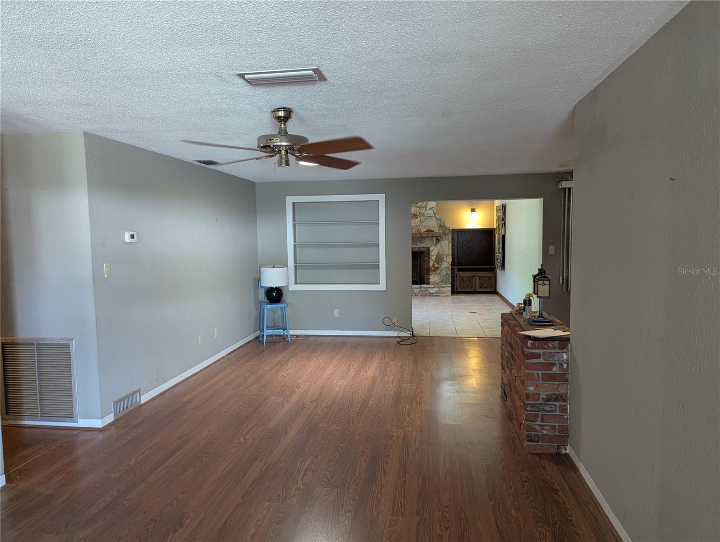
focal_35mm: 24
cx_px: 360
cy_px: 271
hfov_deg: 71.5
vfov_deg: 56.9
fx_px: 500
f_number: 1.85
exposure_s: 1/114
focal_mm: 6.81
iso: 989
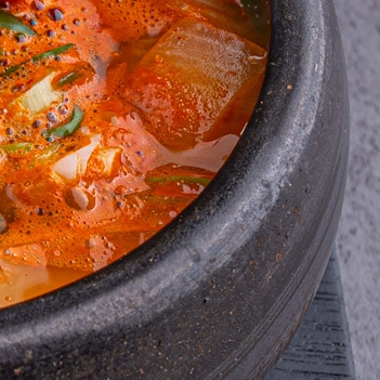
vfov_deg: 8.0
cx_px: -141
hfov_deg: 7.9
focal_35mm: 218
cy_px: 200
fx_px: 2707
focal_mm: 45
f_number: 10
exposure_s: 1/80
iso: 100
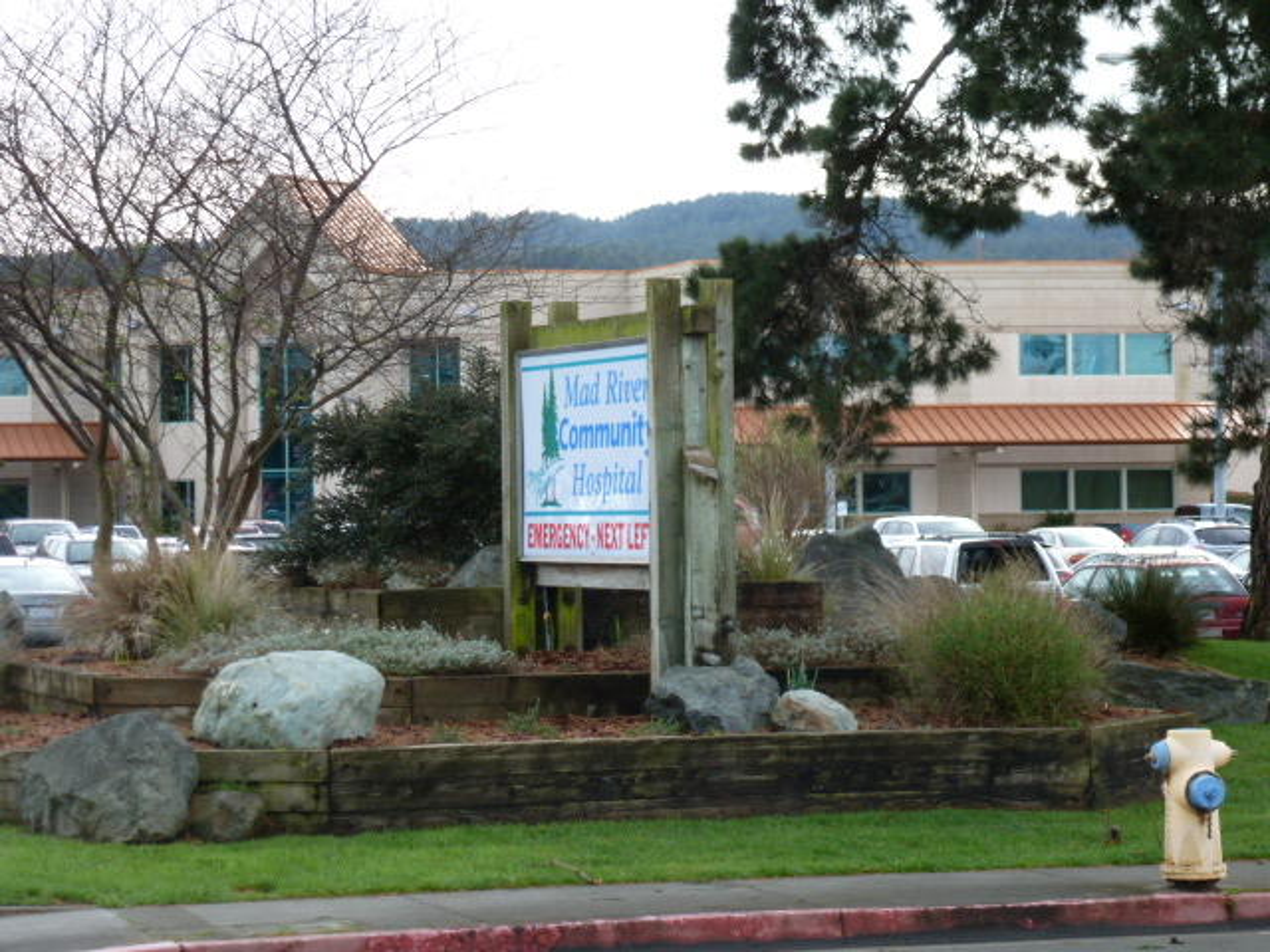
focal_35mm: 121
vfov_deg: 12.2
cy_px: 476
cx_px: 635
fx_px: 4439
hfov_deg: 16.3
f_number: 5.1
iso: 100
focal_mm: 21.7
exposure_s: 1/80
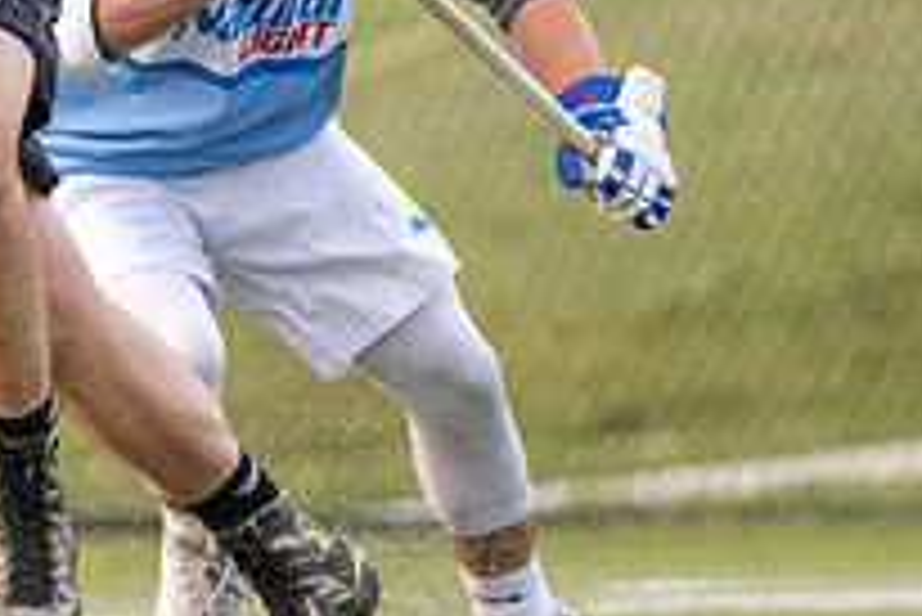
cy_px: -83
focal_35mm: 2093
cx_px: -347
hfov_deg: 1.0
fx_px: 53640
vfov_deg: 0.7
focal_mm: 500
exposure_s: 1/1000
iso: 2800
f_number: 5.6
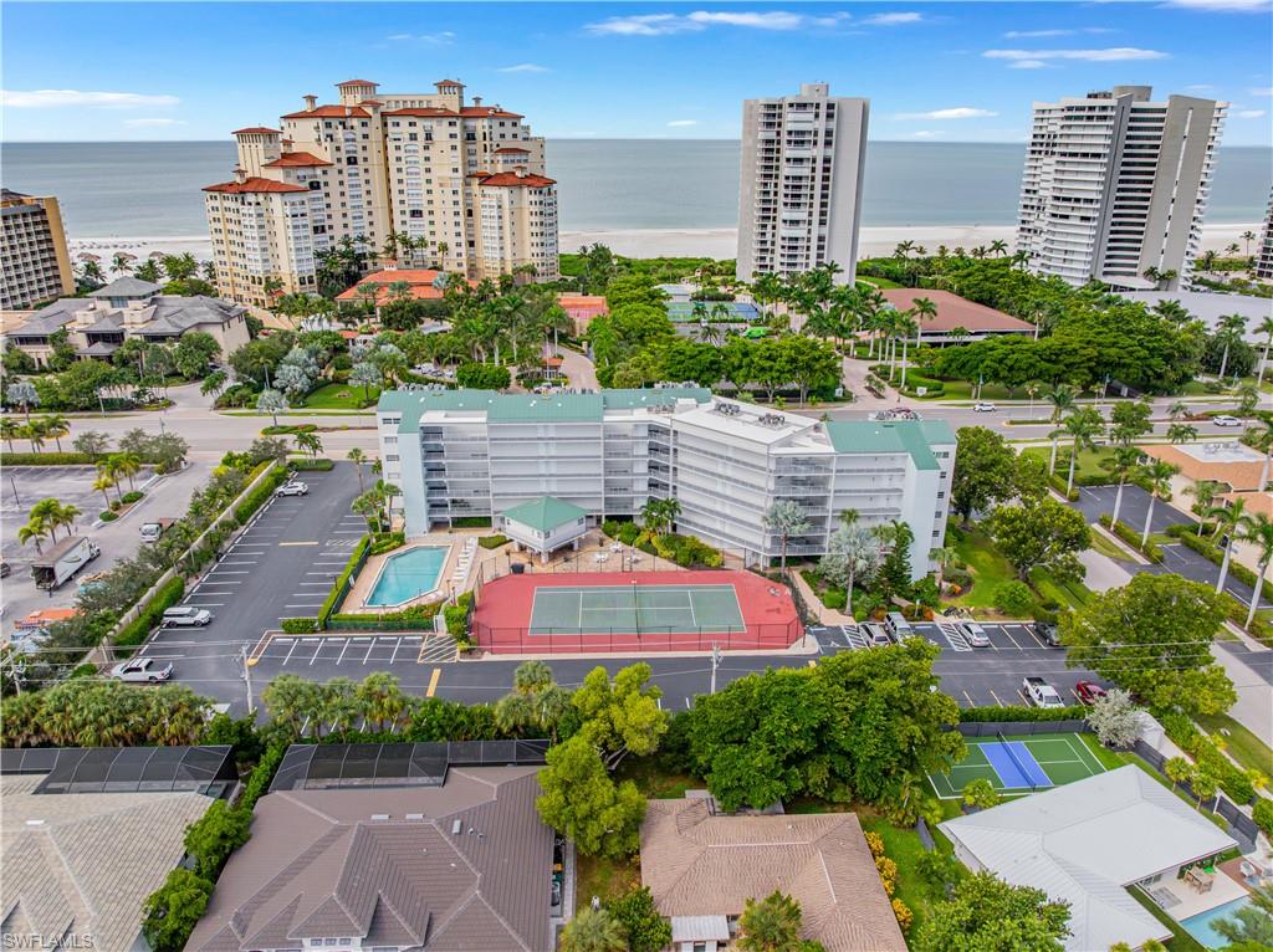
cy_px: 476
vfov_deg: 56.7
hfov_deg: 71.6
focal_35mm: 24
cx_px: 636
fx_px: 882
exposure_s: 1/100
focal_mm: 12.29
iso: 400
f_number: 4
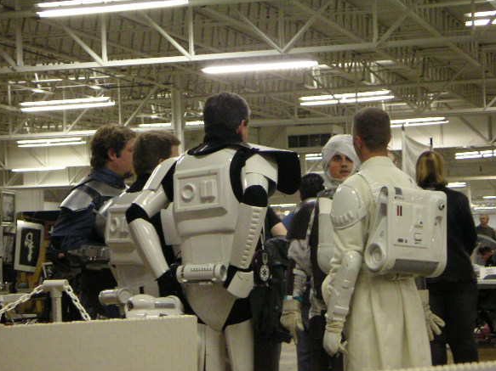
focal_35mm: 101
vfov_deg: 14.6
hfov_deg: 19.5
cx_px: 239
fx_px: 1447
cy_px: 188
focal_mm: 12
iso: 400
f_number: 3.5
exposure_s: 1/30
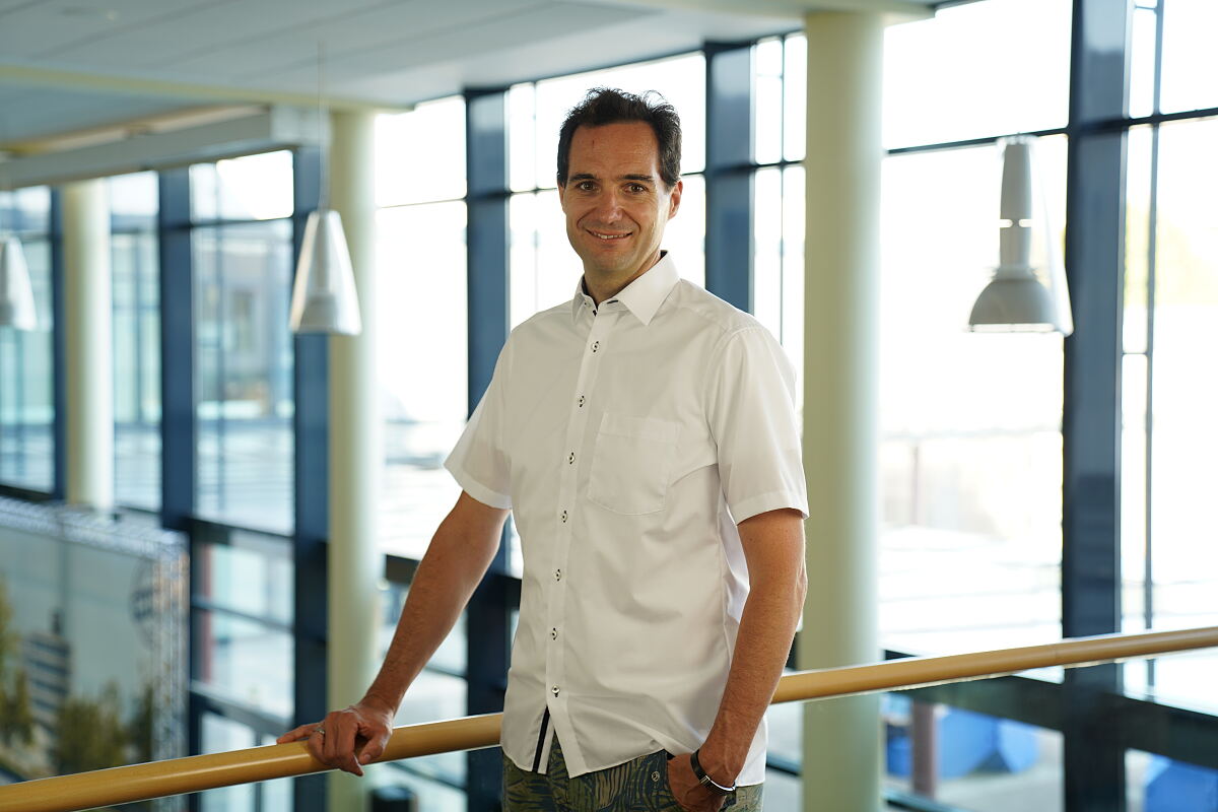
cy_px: 406
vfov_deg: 23.4
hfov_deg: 34.5
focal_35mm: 58
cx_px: 609
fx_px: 1962
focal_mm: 58
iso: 100
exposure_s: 1/60
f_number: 2.8
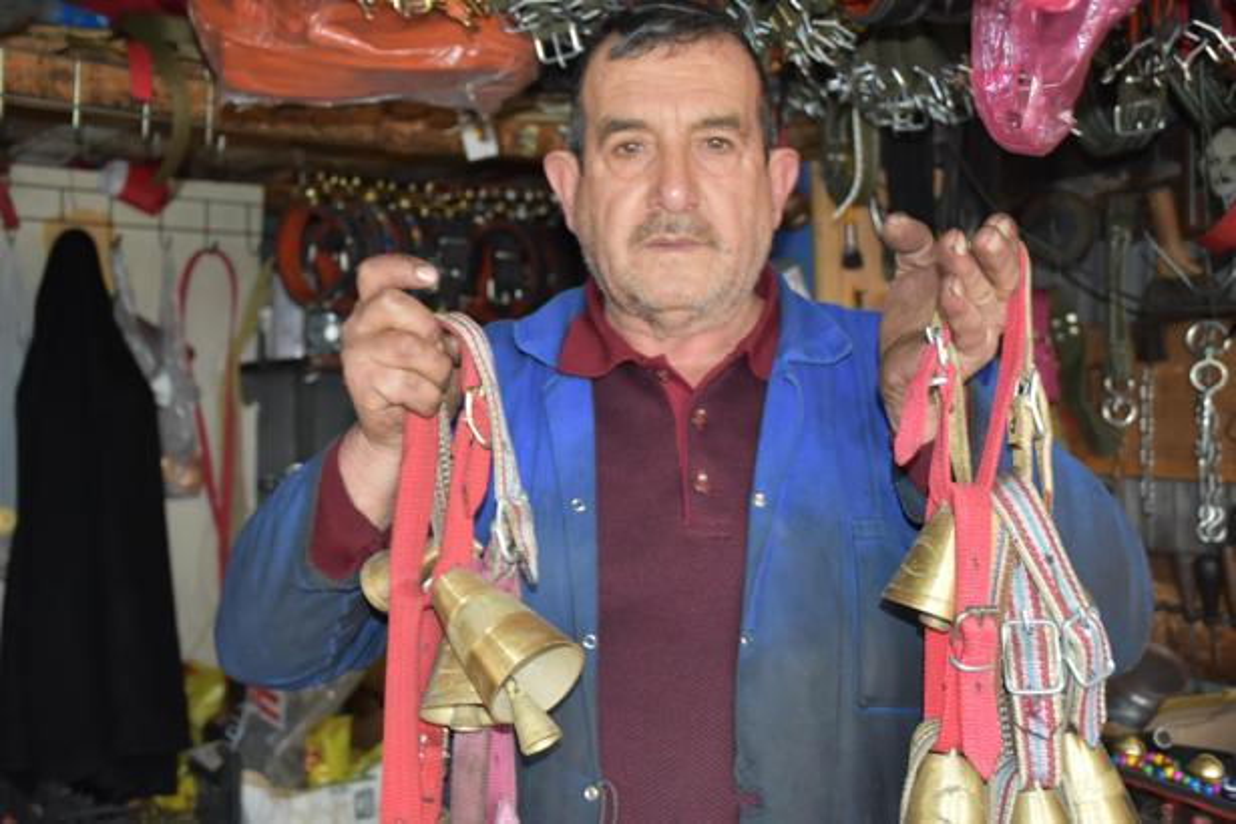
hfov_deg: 43.6
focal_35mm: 45
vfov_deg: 29.9
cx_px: 618
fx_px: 1545
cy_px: 412
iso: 1100
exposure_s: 1/60
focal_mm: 30
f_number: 4
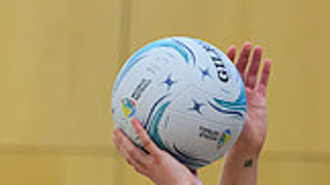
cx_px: 82
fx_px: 6167
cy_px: 429
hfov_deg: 3.1
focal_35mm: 705
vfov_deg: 1.7
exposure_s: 1/1000
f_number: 3.5
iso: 4000
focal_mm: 160
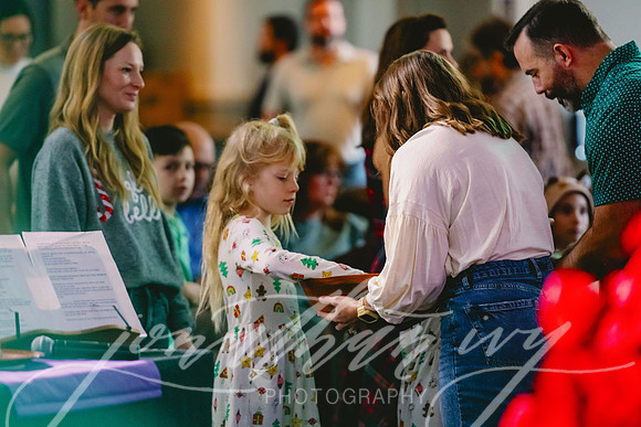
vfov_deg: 6.9
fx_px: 3562
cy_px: 214
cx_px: 320
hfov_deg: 10.3
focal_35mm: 200
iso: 3200
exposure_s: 1/160
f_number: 2.8
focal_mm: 200
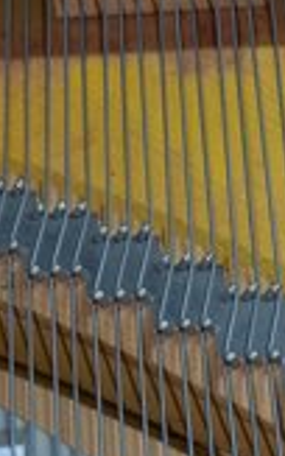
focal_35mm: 117
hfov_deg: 11.1
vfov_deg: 17.7
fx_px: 1453
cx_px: 306
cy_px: 333
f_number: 1.89
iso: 267
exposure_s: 1/100
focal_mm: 5.43
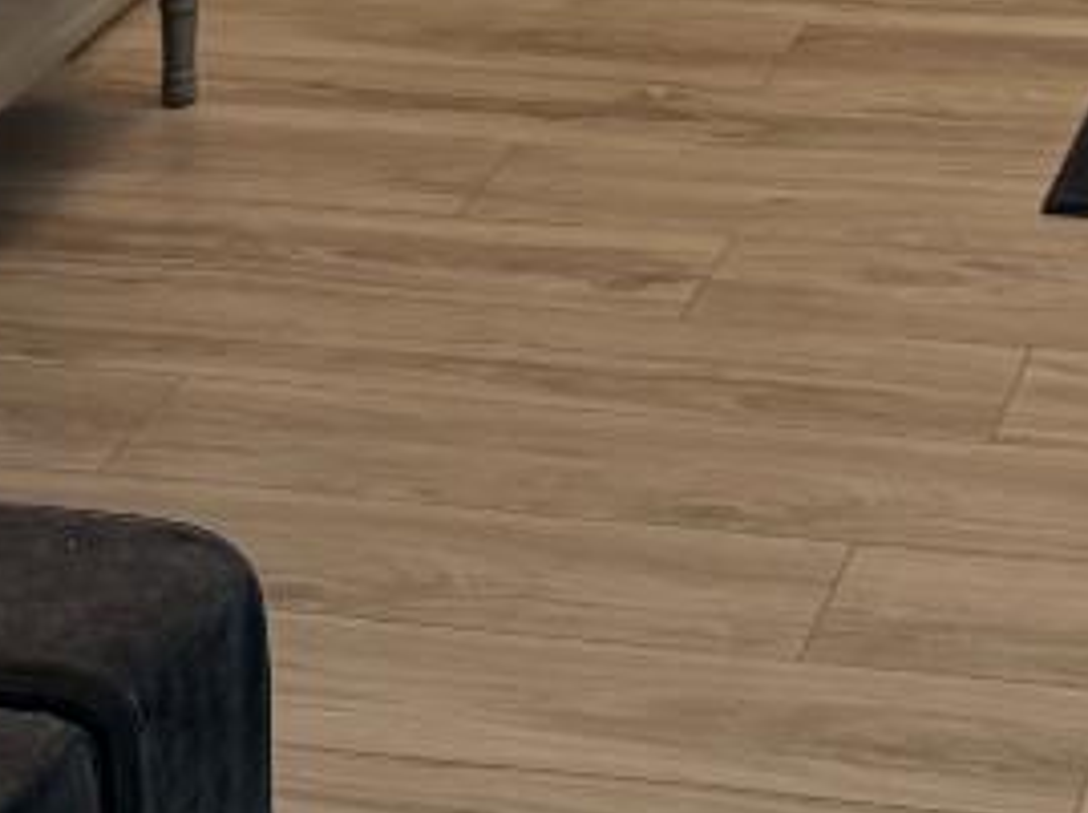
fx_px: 4206
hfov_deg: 14.6
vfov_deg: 9.8
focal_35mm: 134
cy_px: -1070
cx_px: 963
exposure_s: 1/120
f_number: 1.78
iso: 200
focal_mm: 6.76
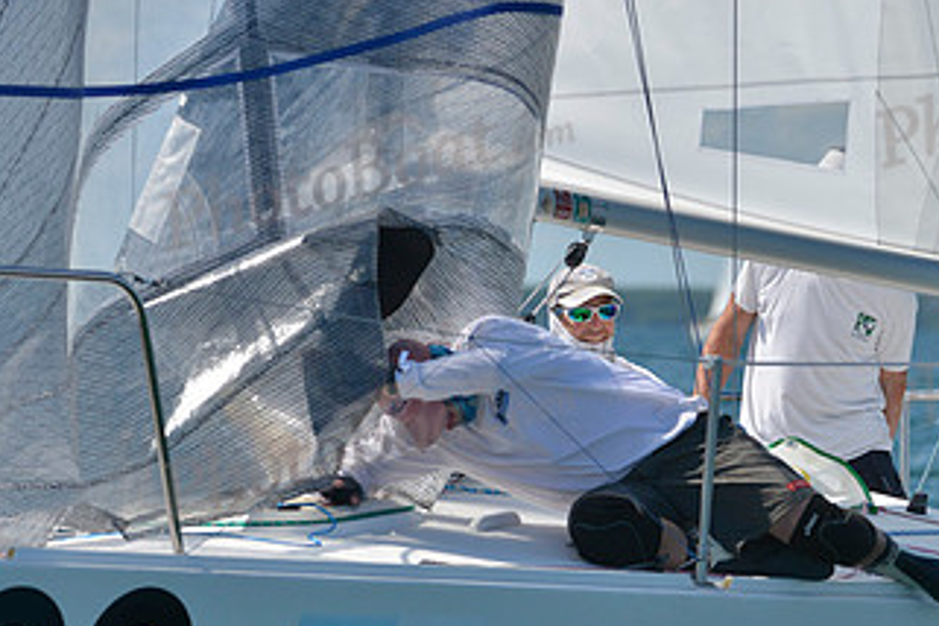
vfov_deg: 3.5
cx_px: 728
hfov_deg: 5.2
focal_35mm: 398
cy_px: 554
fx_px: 10380
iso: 200
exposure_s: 1/1250
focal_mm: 220
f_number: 6.3
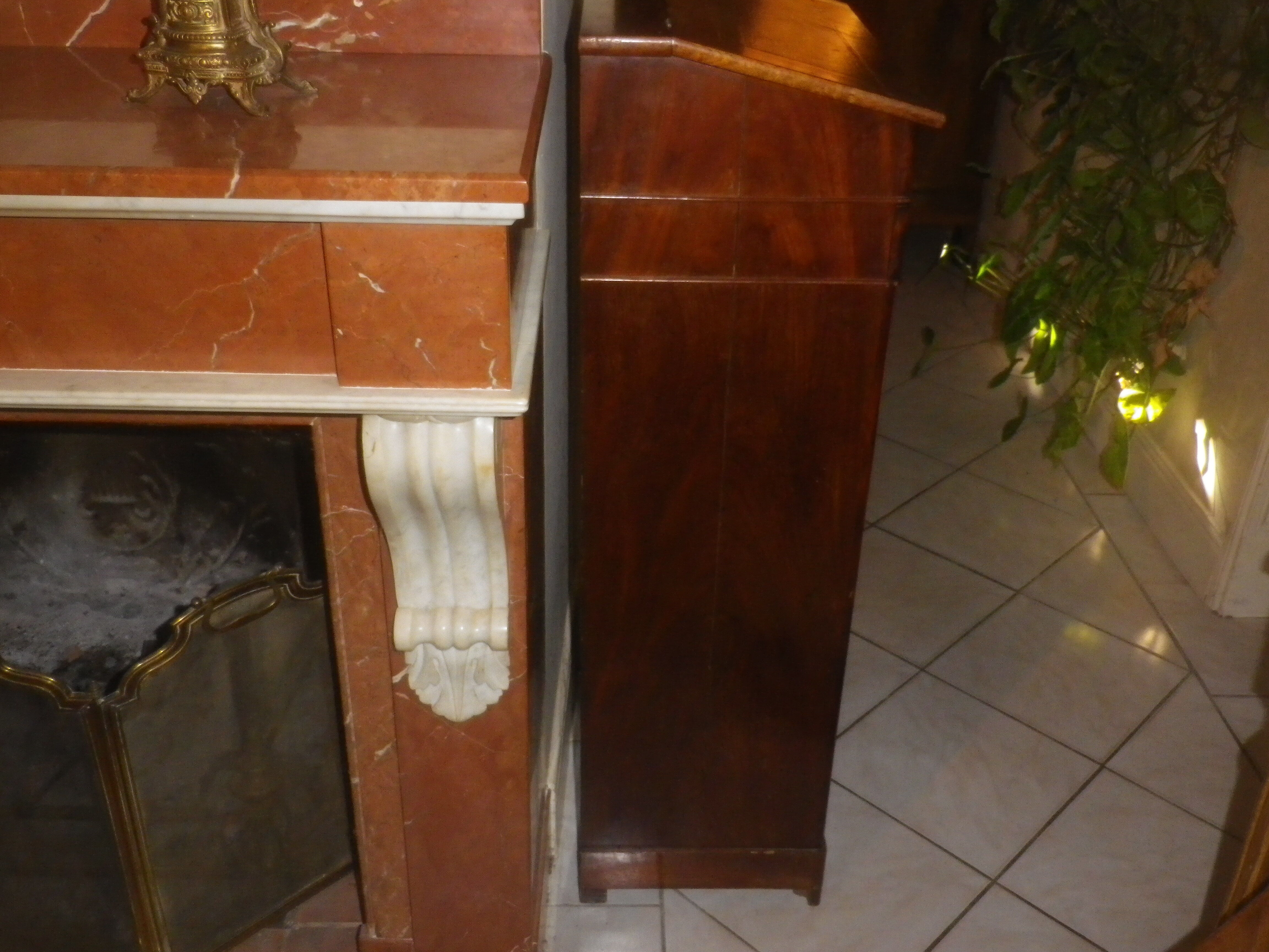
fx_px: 1210
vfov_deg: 42.9
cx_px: 634
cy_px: 476
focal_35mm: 33
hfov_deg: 55.4
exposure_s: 1/50
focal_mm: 6
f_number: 3.8
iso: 400
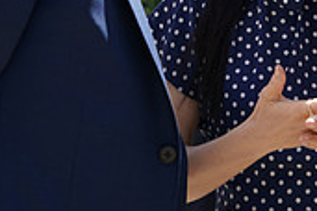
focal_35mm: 170
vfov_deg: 7.9
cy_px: -112
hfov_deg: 12.0
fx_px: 1497
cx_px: 304
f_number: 4
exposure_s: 1/500
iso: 200
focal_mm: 50
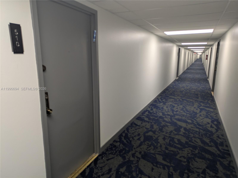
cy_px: 89
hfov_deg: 69.4
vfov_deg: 54.9
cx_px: 119
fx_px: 172
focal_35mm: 25
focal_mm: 5.43
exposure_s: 1/60
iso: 55
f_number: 1.89
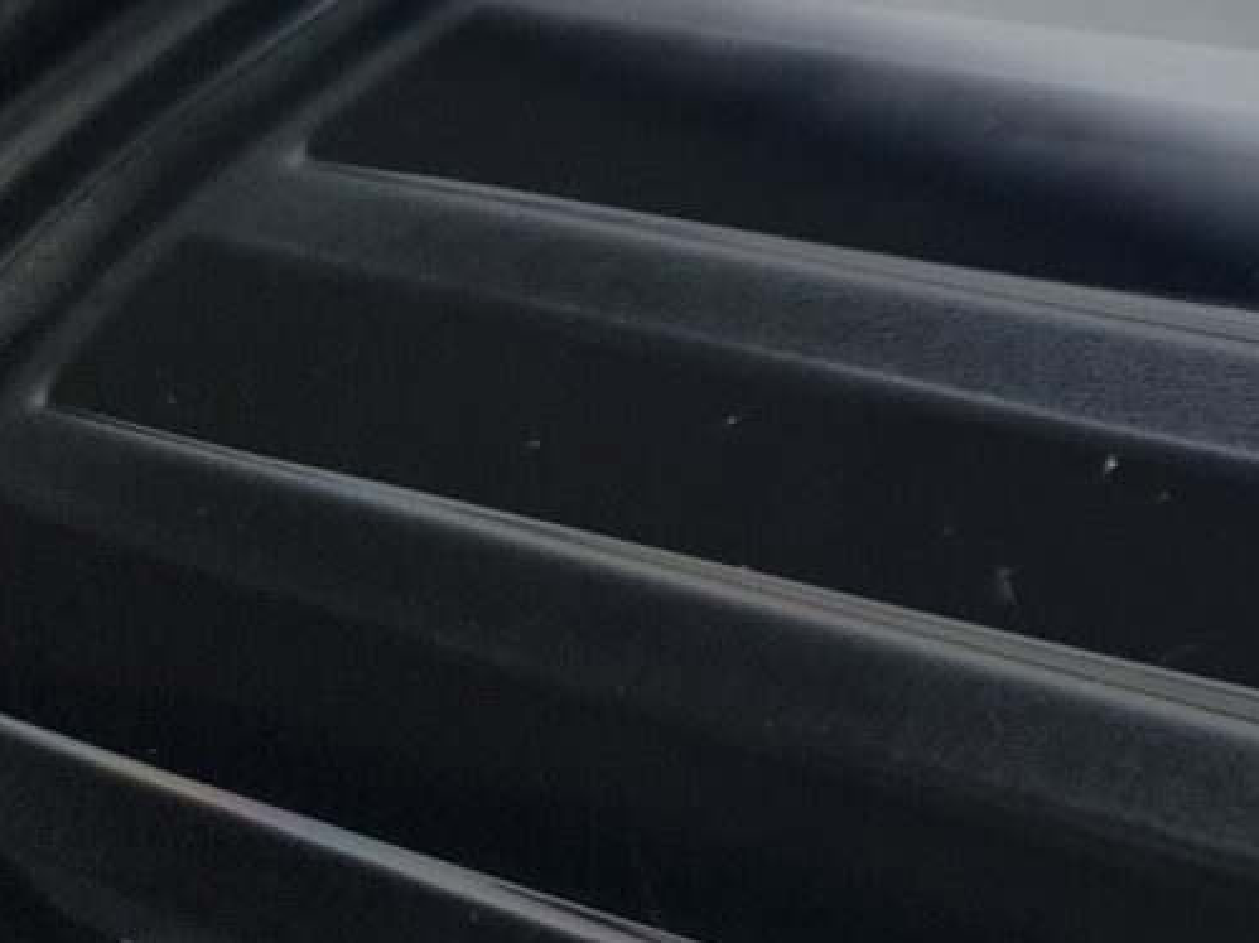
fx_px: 2800
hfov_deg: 21.6
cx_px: 1832
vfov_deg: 17.5
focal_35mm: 77
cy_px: -403
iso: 50
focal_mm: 6.7
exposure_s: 1/100
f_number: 1.8
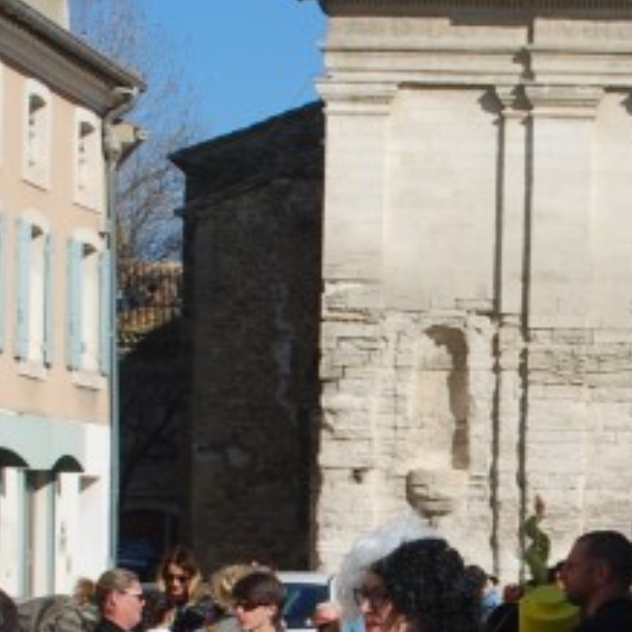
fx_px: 3140
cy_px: 567
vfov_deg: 11.4
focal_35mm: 152
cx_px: 661
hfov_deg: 11.4
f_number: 8
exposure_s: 1/250
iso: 100
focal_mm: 26
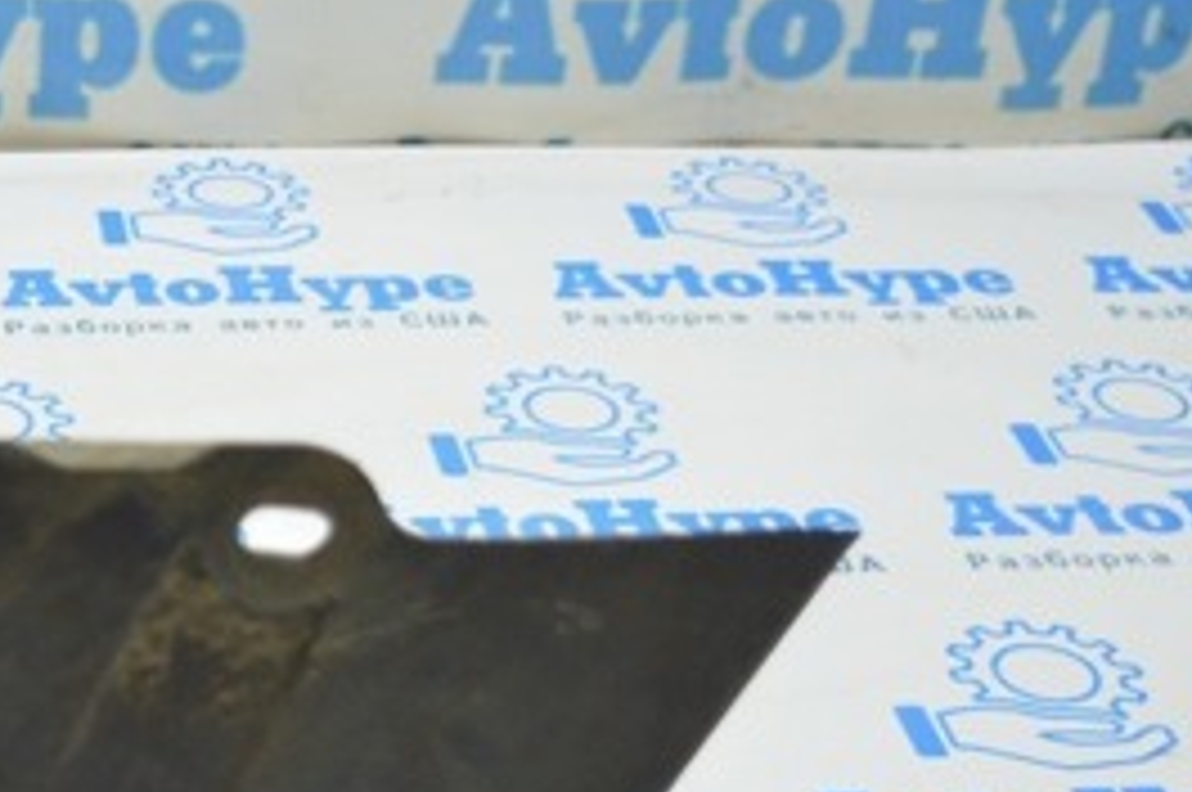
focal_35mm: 105
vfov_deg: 12.9
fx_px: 3479
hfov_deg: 18.6
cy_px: 619
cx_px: -171
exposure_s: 1/40
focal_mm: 29
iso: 400
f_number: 4.2
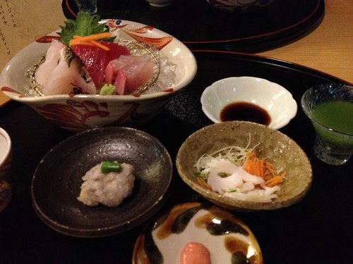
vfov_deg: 40.7
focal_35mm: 35
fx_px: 357
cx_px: 176
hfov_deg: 52.6
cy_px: 132
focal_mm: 4.28
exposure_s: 1/15
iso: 800
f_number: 2.4
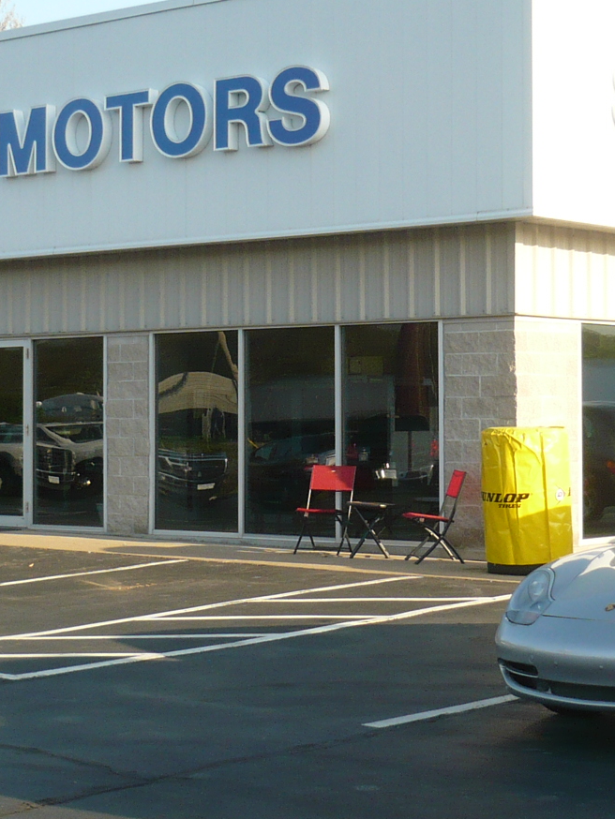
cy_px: 279
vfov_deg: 23.7
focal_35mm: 82
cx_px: 381
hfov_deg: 18.0
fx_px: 1942
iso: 100
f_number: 2.8
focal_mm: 5.8
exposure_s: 1/500
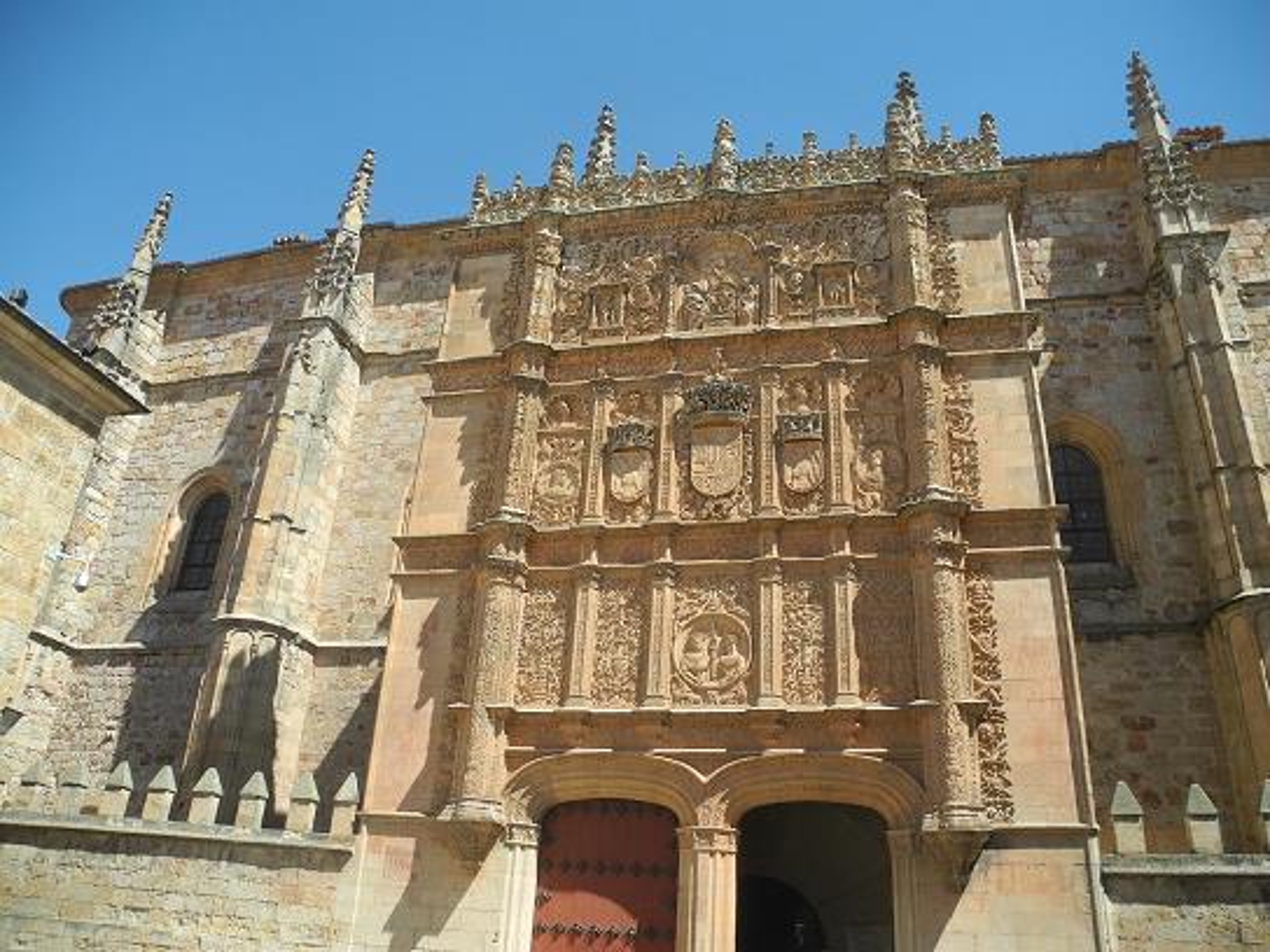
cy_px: 476
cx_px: 635
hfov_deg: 63.4
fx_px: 1027
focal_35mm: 28
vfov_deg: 49.7
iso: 100
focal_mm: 6
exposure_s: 1/800
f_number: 3.2
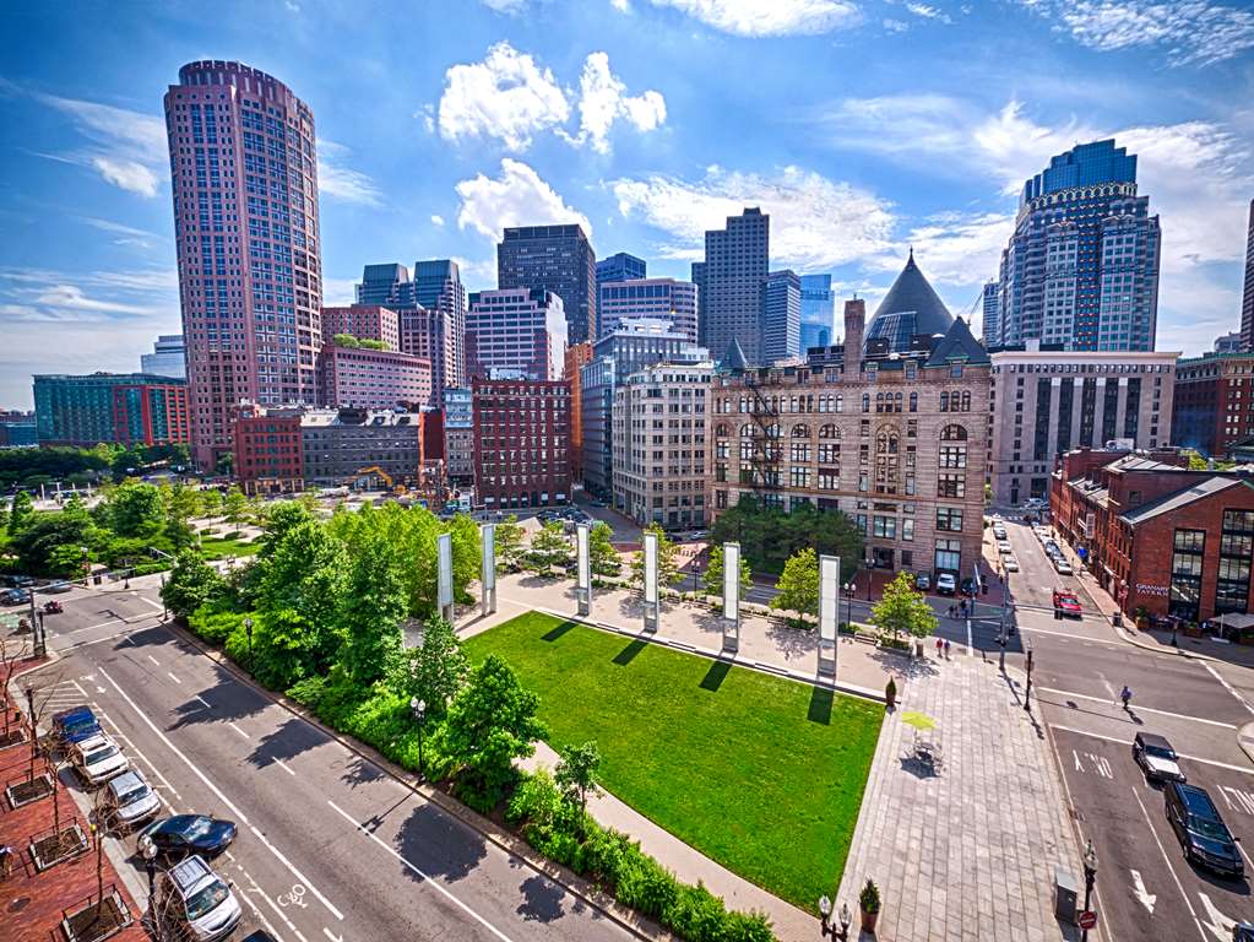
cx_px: 627
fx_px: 507
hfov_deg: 102.0
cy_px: 471
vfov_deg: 85.7
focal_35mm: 14
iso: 200
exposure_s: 1/160
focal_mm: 7
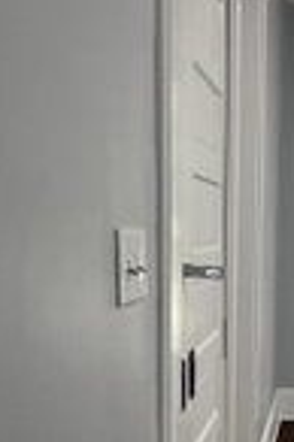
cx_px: 530
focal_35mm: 48
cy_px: 327
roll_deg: -5.7
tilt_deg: -6.3
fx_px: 589
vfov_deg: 40.1
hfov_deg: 20.1
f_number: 2.2
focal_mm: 2.22
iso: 320
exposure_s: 1/60
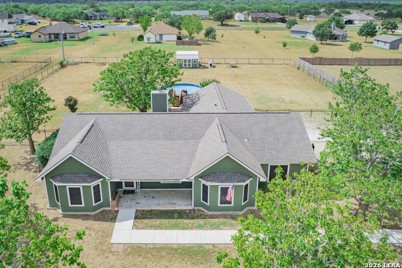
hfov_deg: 76.1
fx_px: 257
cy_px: 129
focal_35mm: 23
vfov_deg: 55.1
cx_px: 207
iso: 120
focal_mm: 8.38
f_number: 2.8
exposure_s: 1/2000
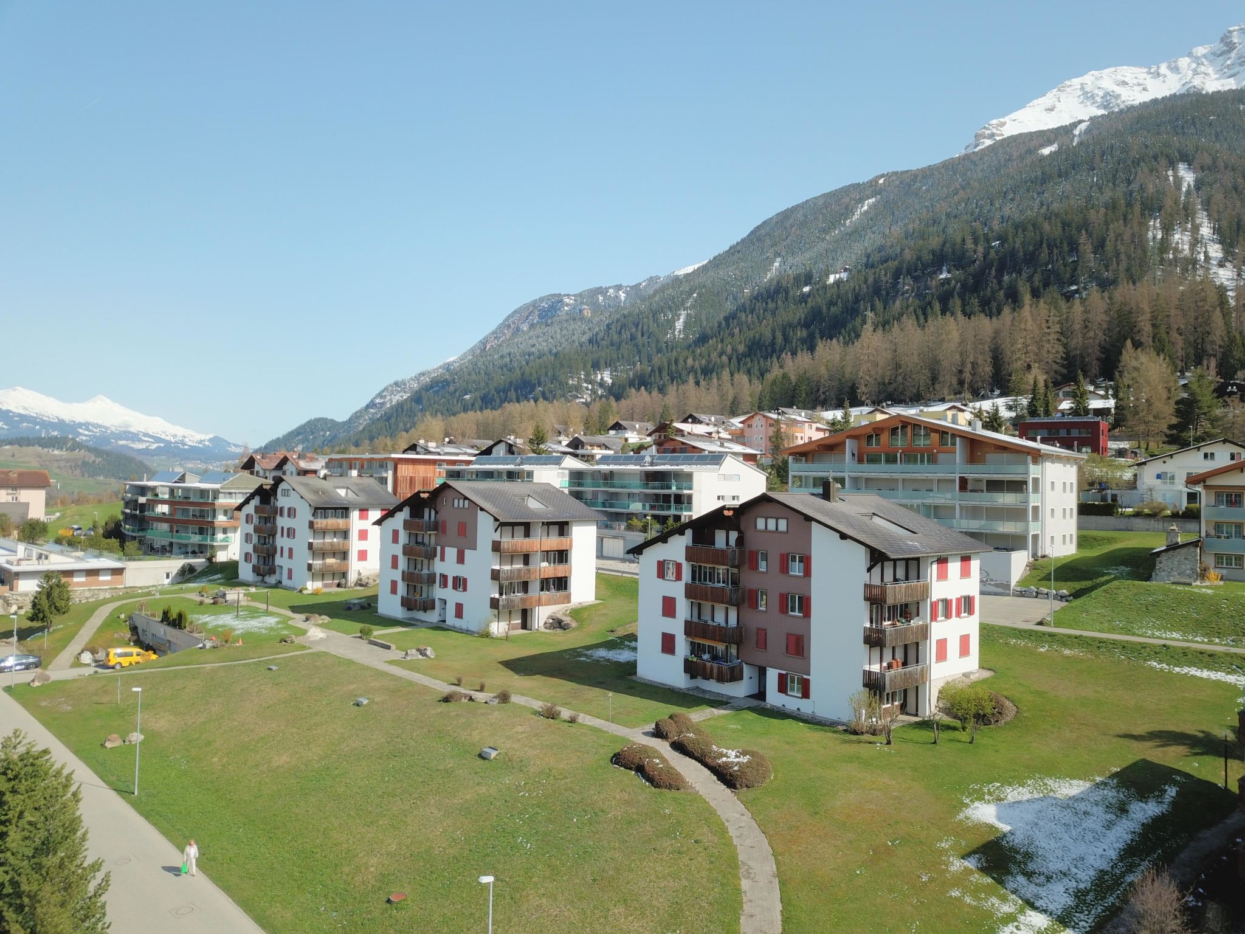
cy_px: 467
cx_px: 622
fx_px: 935
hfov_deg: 67.3
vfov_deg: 53.1
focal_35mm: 26
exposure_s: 1/536
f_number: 2.2
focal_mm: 4.73
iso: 100
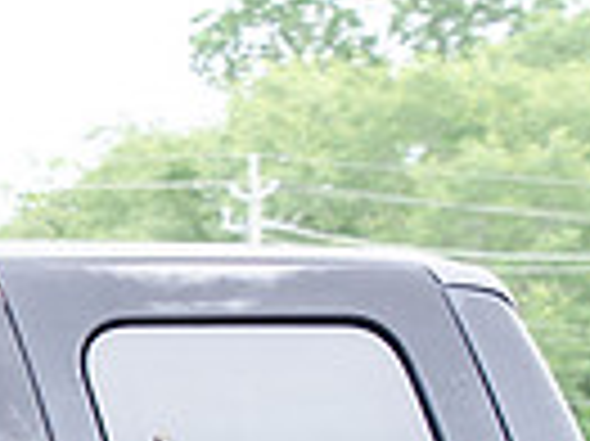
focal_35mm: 243
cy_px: 765
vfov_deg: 6.0
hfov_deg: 7.9
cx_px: -378
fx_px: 4138
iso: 640
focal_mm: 38
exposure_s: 1/200
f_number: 7.1
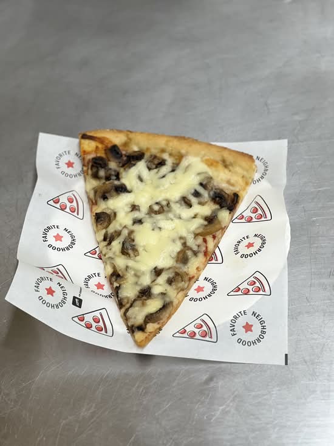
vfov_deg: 25.3
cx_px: 167
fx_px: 990
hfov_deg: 19.1
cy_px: 223
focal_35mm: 77
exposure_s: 1/120
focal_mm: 9
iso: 200
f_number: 2.8
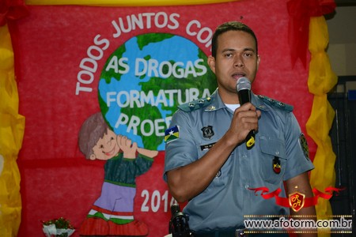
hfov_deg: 24.6
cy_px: 118
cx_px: 178
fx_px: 816
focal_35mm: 82
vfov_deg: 16.6
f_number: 5.6
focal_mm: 55
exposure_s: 1/60
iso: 1600
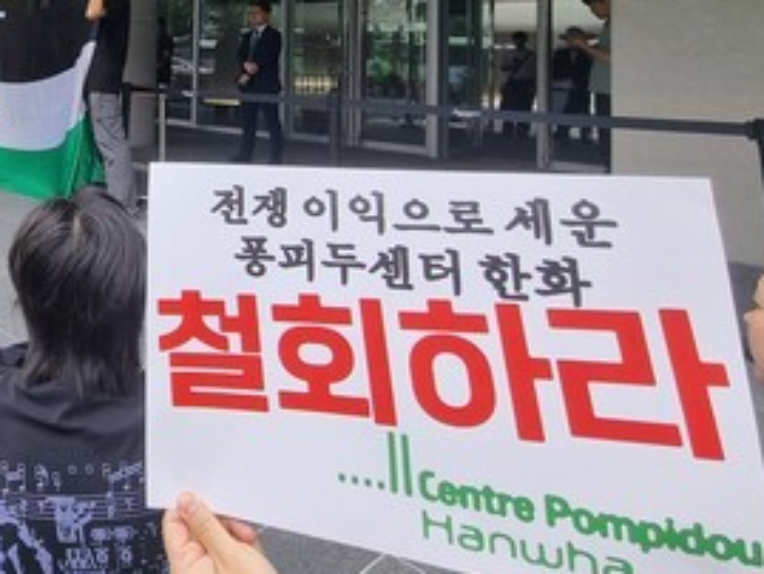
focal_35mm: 29
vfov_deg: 43.4
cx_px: 6
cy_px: 40
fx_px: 640
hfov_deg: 50.3
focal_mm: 2.2
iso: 50
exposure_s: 1/676
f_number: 2.2
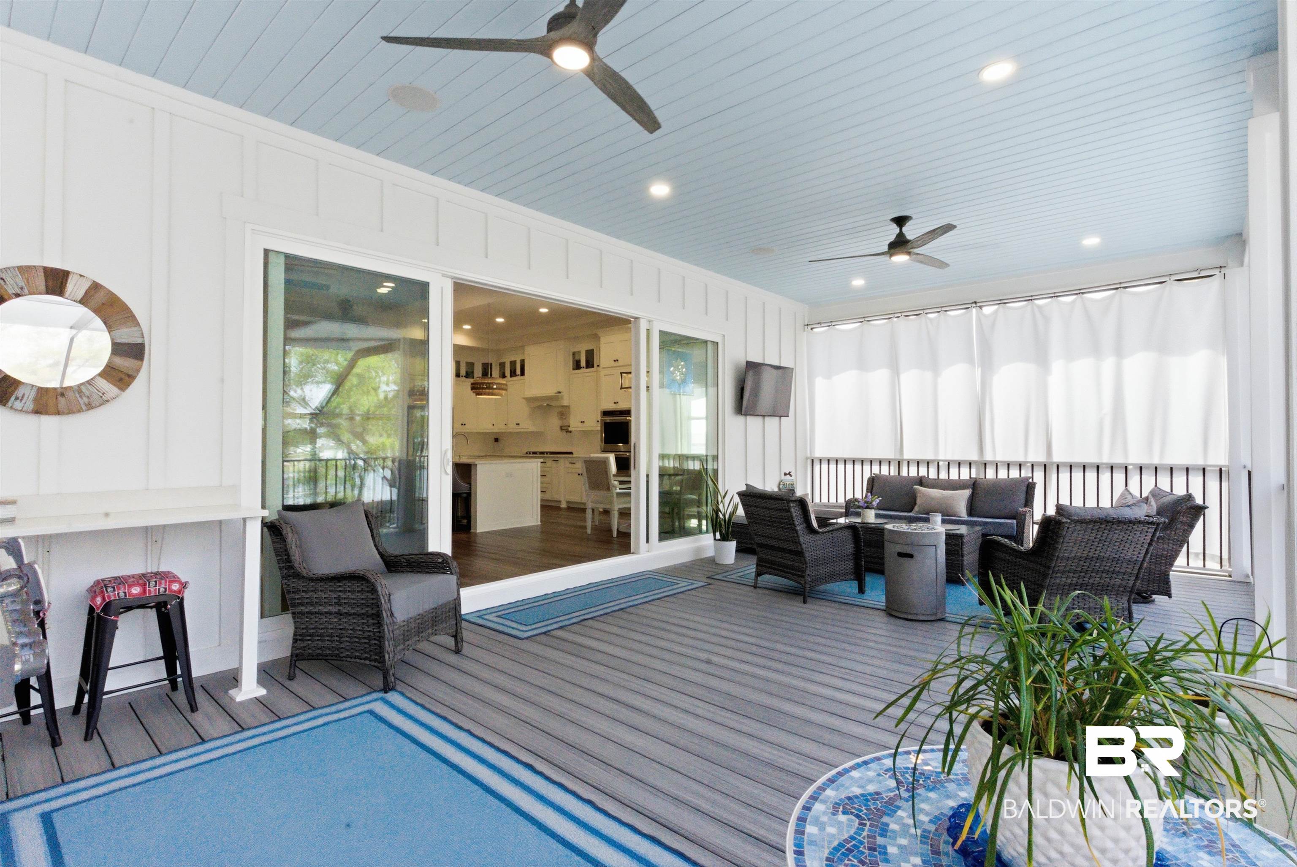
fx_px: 613
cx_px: 648
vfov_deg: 70.5
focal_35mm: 17
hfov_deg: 93.2
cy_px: 434
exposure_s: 1/8000
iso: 12800
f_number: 20
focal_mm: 17
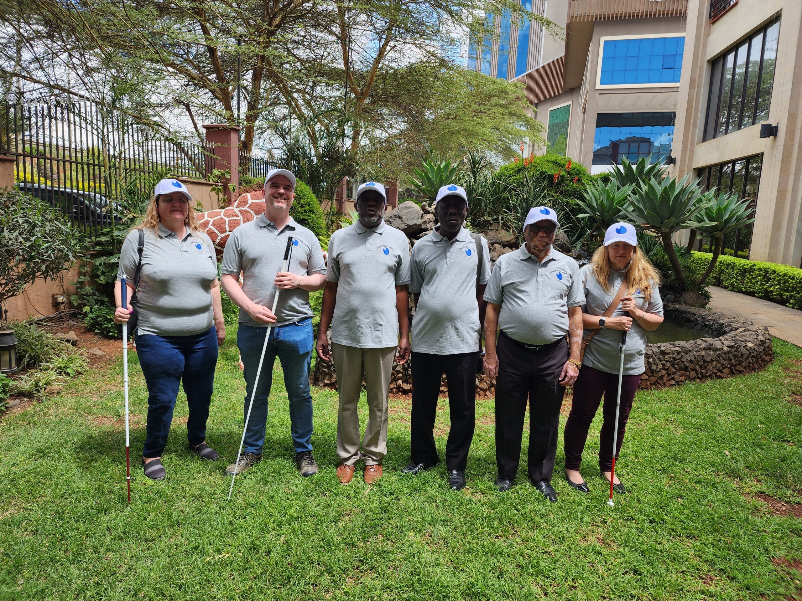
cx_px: 401
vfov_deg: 58.9
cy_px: 300
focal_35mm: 23
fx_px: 533
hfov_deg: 73.9
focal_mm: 6.4
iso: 12
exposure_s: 1/241
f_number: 1.8
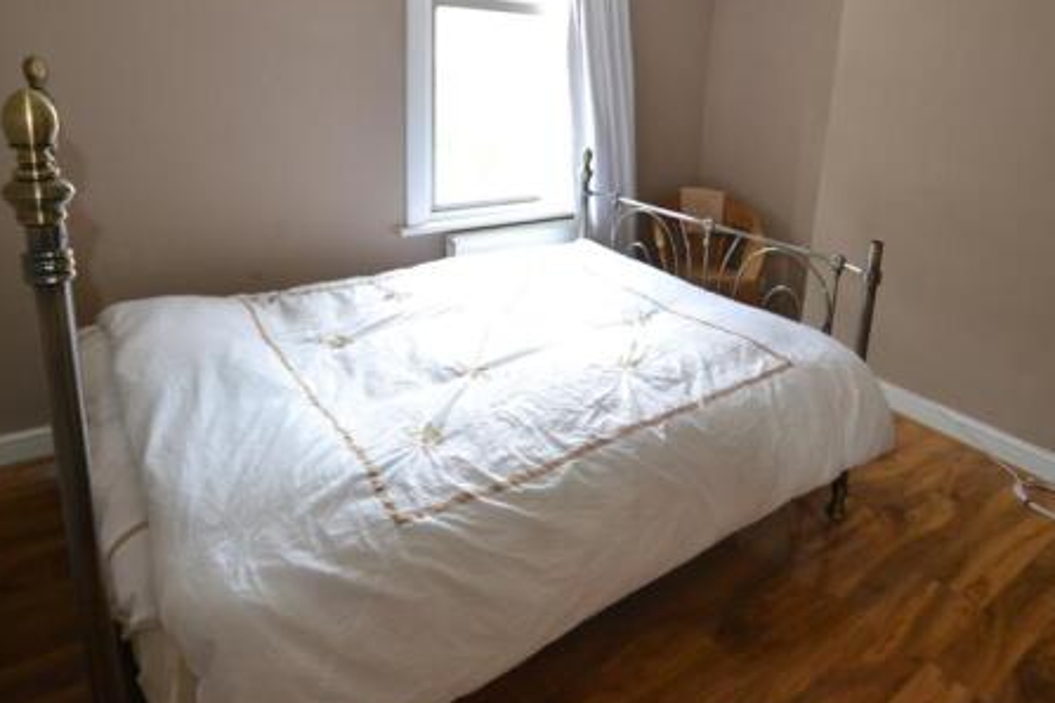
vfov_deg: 55.8
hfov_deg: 78.2
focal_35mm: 22
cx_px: 601
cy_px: 225
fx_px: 645
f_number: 4
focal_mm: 10
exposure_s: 1/80
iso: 400
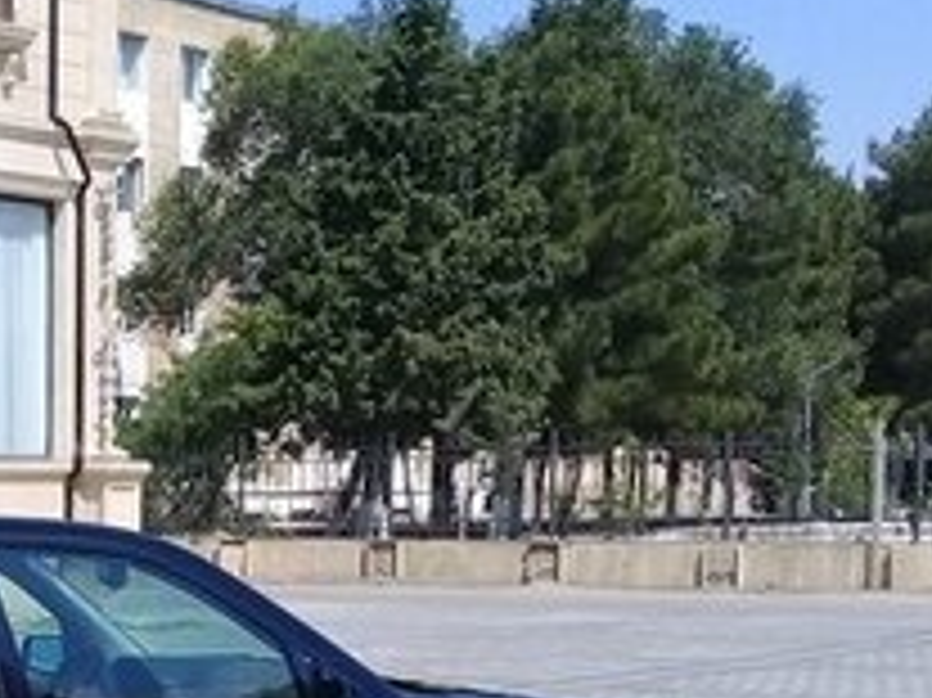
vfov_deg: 14.6
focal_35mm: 99
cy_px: 754
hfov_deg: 18.7
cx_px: -198
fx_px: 2664
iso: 50
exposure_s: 1/1391
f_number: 2.2
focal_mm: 3.3
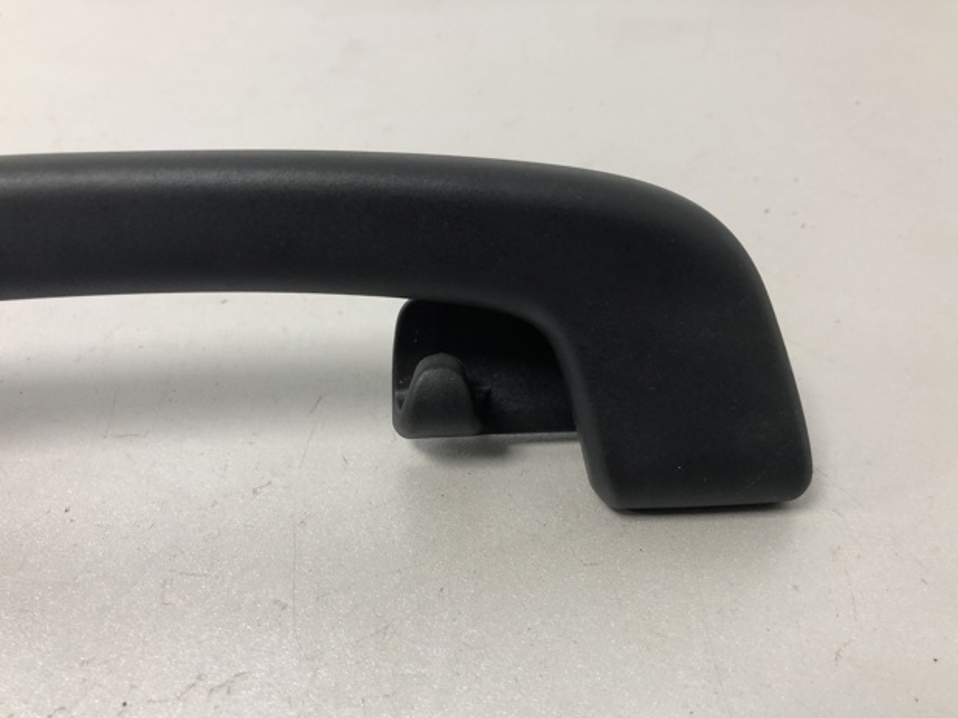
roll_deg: +2.5
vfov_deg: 48.2
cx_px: 488
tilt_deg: -40.2
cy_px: 371
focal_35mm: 29
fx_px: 802
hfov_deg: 61.7
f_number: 1.8
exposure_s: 1/25
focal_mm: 4
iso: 40
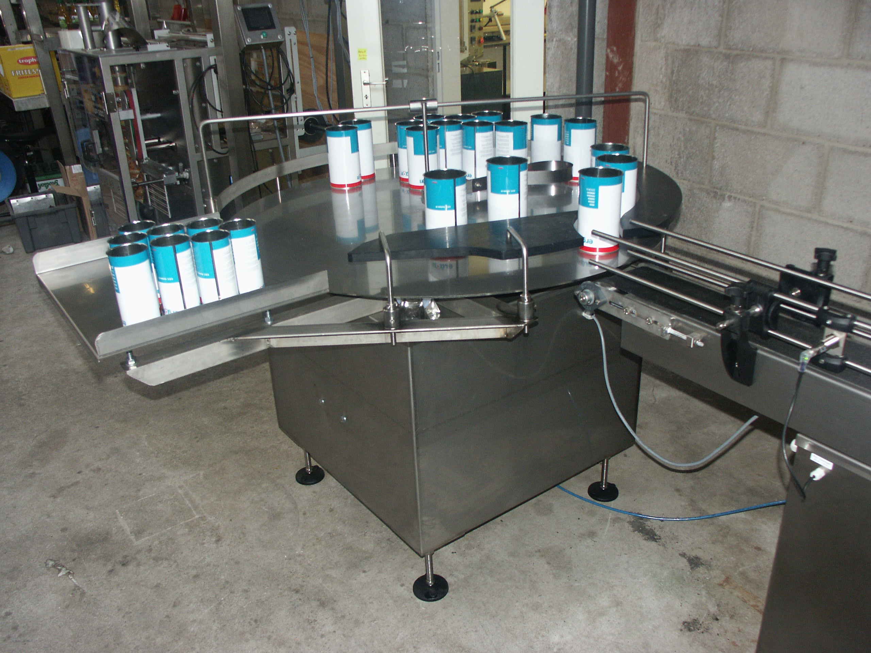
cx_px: 436
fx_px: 755
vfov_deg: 46.8
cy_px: 326
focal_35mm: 30
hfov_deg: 60.0
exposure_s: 1/45
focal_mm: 7.86
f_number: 2.8
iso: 200
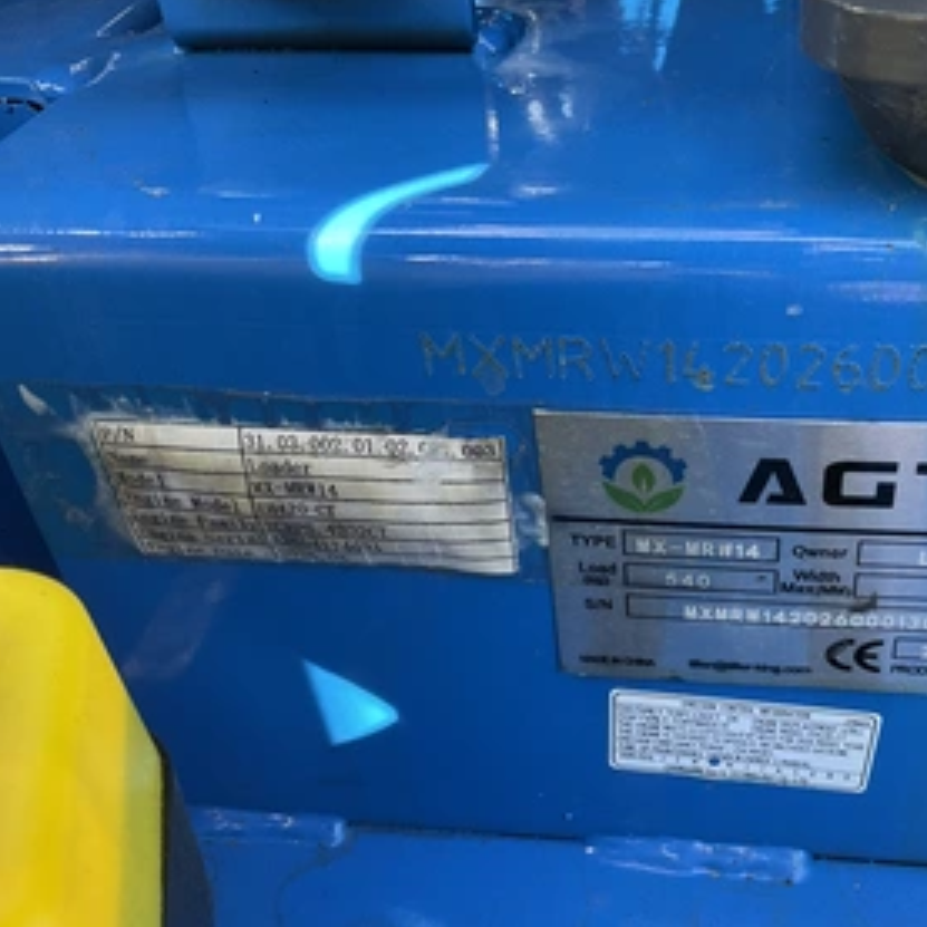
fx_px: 1121
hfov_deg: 44.1
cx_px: 639
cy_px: 479
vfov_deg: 44.9
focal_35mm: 37
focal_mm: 3
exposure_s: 1/122
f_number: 1.8
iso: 40
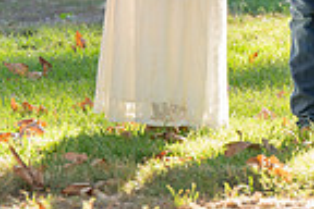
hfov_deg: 4.0
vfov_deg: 2.6
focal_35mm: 521
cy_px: -199
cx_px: 144
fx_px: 4544
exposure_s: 1/200
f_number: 4
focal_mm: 110
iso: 200
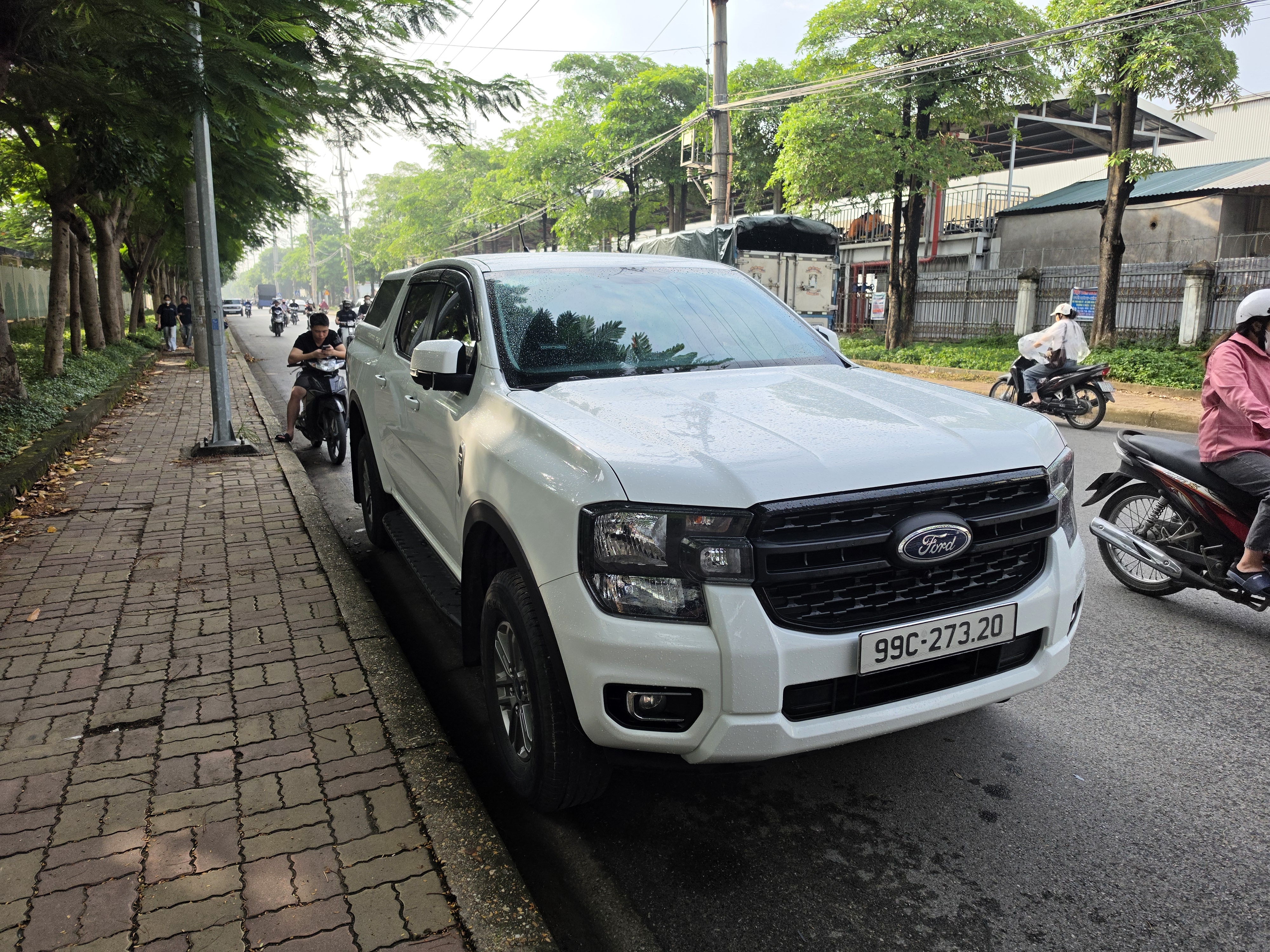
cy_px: 476
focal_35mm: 23
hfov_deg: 73.9
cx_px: 635
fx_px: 844
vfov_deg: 58.9
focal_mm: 6.5
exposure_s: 1/4887
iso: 64
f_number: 1.4
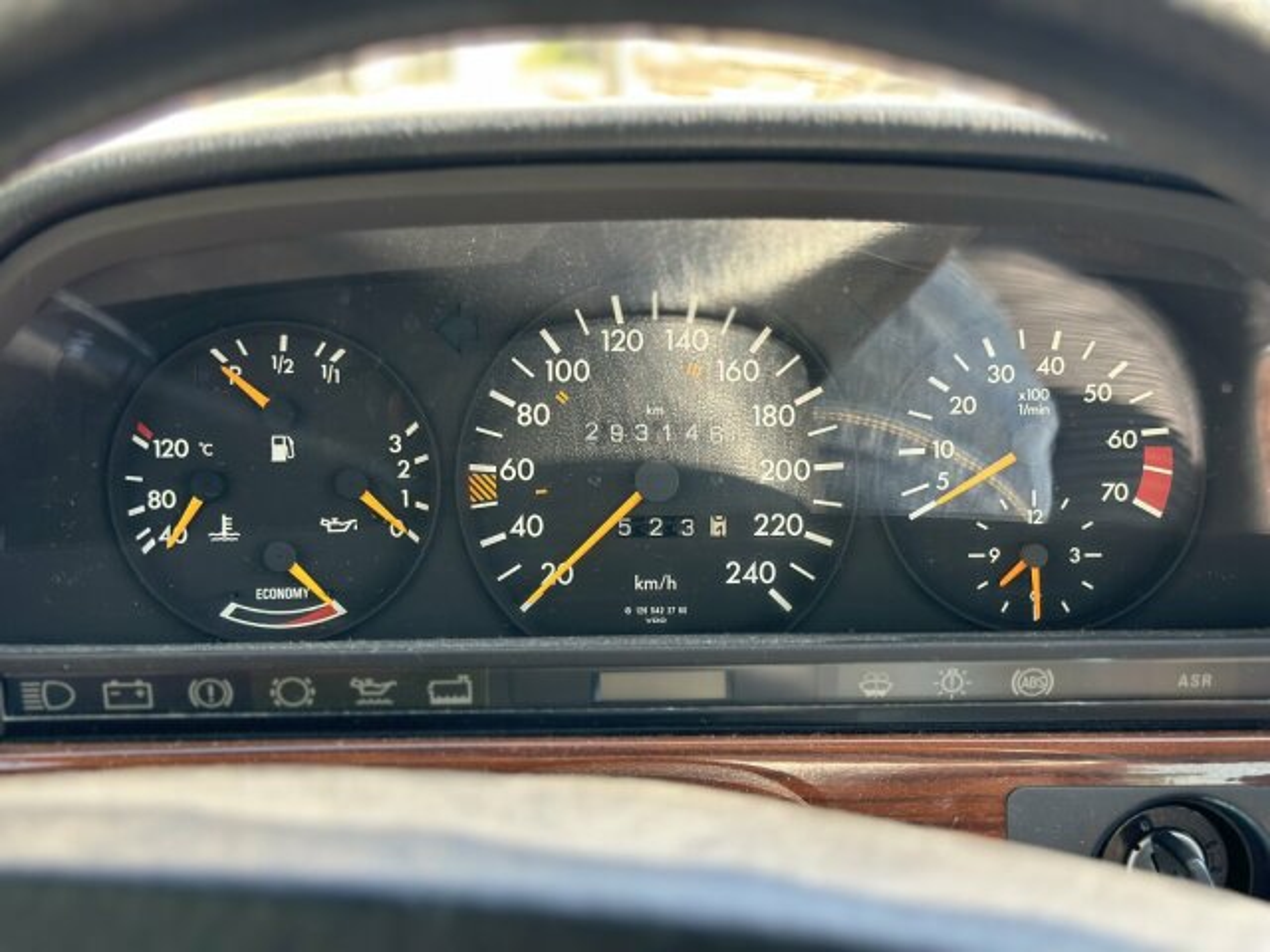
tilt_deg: -17.7
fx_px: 1761
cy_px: 476
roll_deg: -2.0
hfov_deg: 39.7
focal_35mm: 48
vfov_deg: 30.3
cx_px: 635
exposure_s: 1/142
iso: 125
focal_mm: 6.86
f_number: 1.78
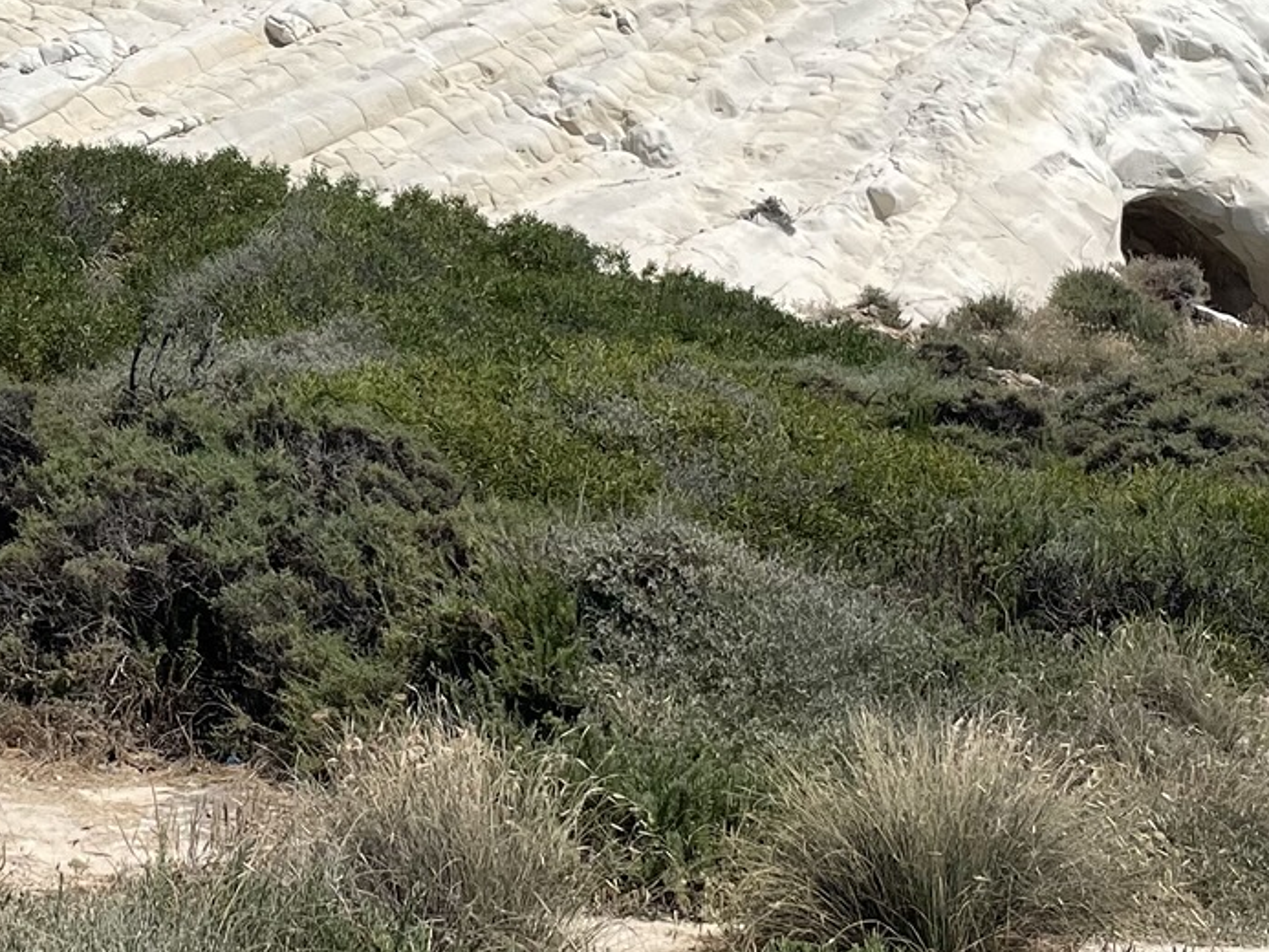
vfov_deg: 19.3
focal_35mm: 75
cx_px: 181
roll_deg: +0.5
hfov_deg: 25.4
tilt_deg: +8.0
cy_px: 103
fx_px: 2750
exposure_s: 1/6897
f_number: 1.6
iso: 32
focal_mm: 4.2
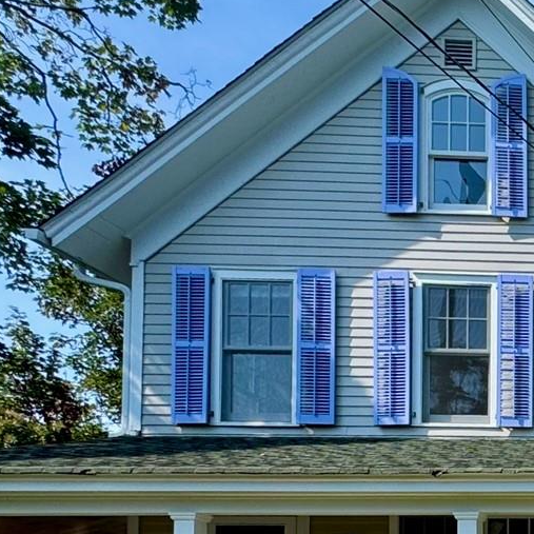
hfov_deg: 23.4
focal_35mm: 50
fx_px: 873
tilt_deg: +1.6
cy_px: 593
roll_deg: -1.7
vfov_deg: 30.3
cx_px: 888
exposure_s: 1/756
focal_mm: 2.22
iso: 50
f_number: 2.2
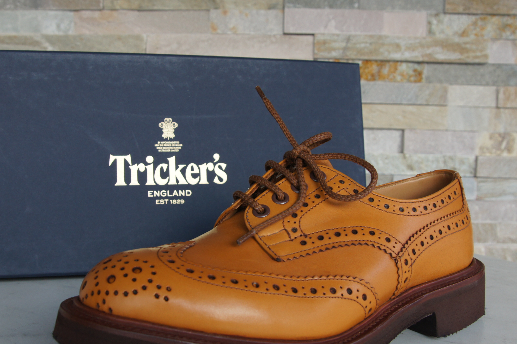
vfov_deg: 36.2
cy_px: 173
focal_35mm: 37
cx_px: 241
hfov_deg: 52.2
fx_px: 527
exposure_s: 1/60
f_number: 6.3
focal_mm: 17
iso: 200
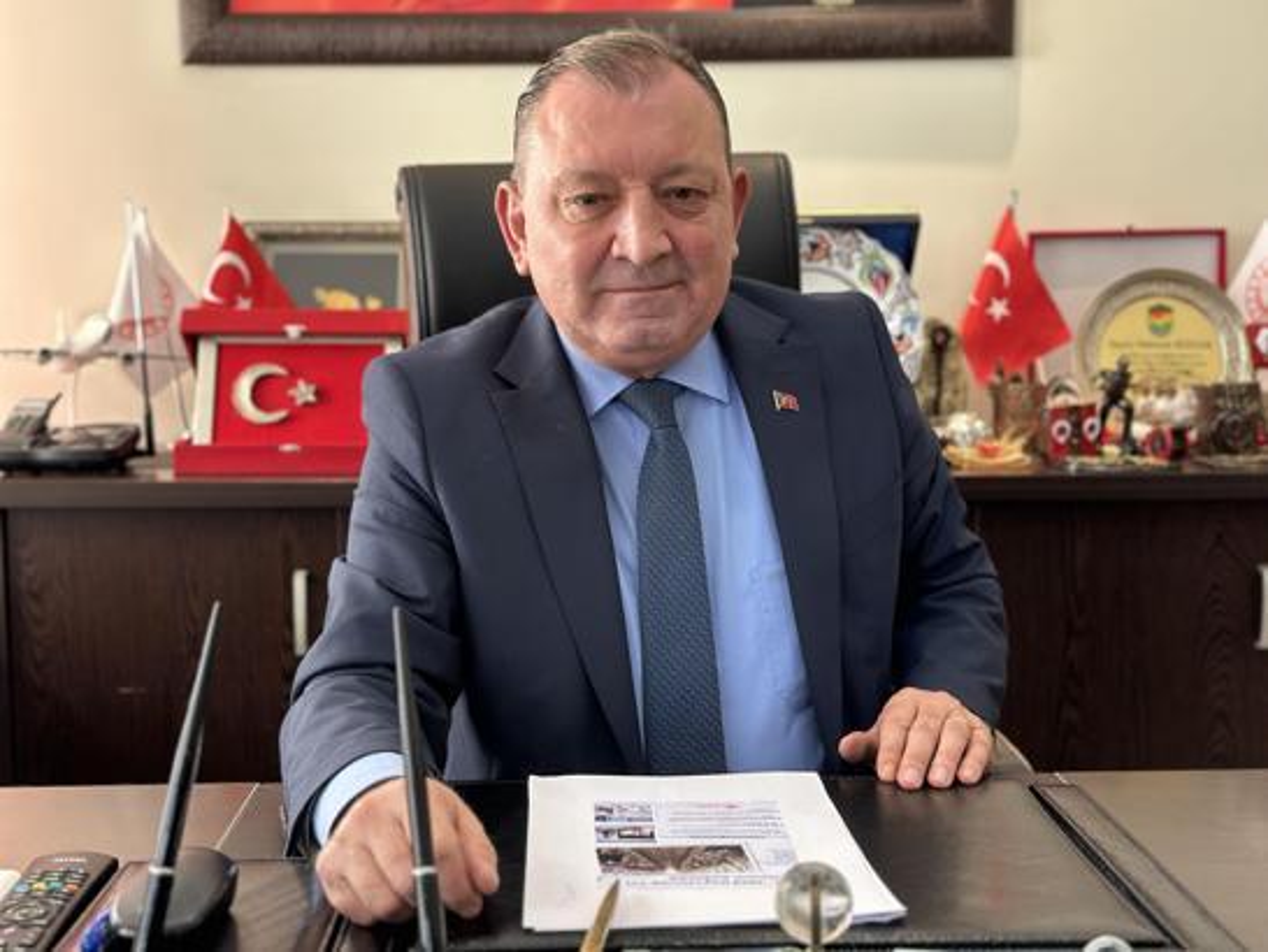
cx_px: 634
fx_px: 1759
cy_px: 476
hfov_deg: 39.6
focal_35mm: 48
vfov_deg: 30.3
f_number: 1.78
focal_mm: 6.86
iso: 160
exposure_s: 1/50
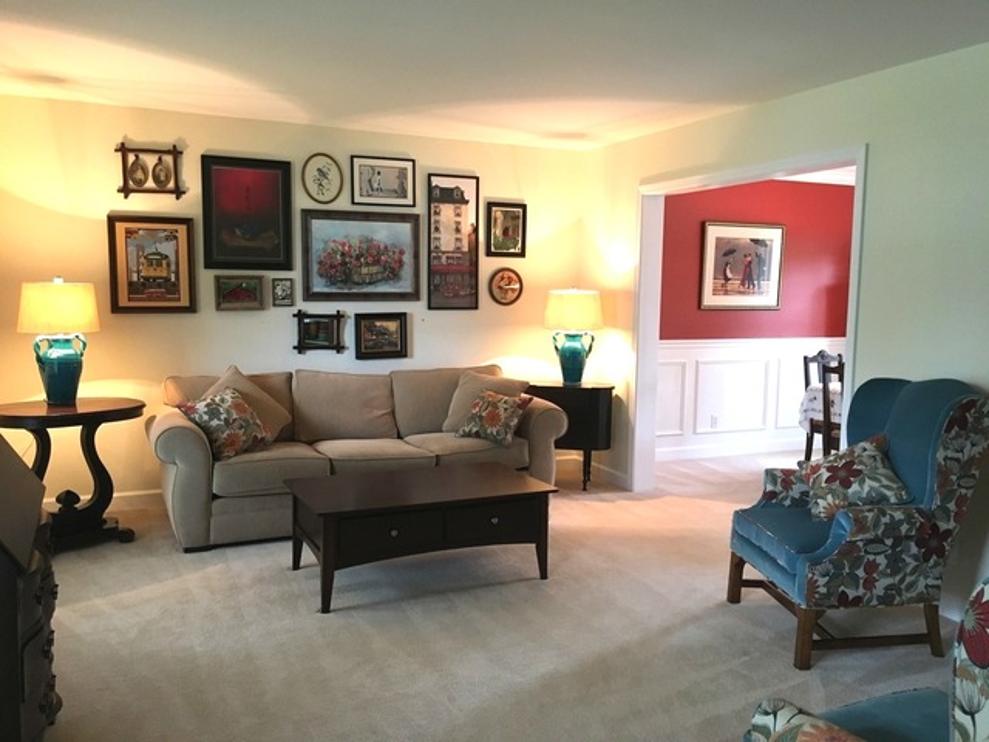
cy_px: 371
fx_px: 829
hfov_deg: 61.7
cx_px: 494
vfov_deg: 48.2
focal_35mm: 29
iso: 200
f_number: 2.2
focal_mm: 4.15
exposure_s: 1/24
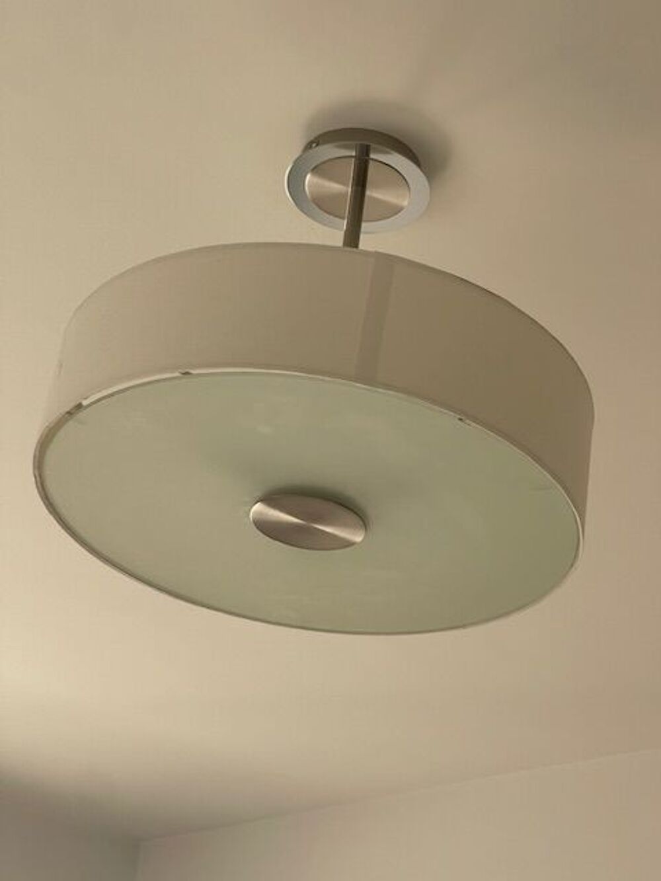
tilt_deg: +27.9
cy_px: 440
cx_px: 330
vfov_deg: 30.3
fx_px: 1629
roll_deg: -8.6
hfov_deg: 22.9
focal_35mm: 64
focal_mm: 7.5
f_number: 2.2
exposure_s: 1/99
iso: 50
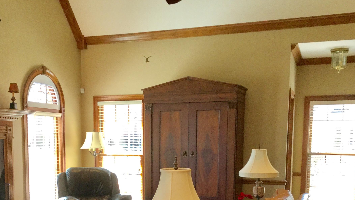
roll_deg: -1.0
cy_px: 186
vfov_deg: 24.1
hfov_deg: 42.6
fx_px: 452
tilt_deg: -6.3
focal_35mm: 48
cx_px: 137
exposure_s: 1/30
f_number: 2.4
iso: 25
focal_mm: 3.3
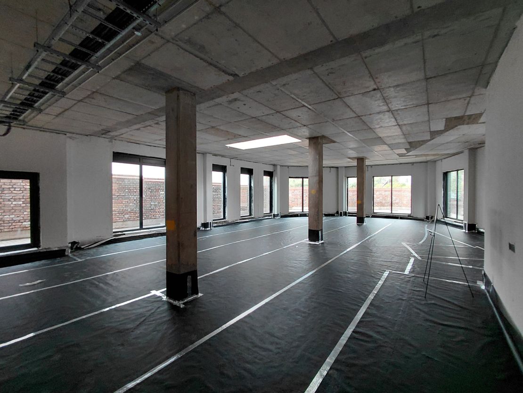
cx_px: 262
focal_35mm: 16
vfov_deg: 78.1
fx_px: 242
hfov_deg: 94.5
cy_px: 196
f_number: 2.2
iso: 80
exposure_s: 1/60
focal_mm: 1.64
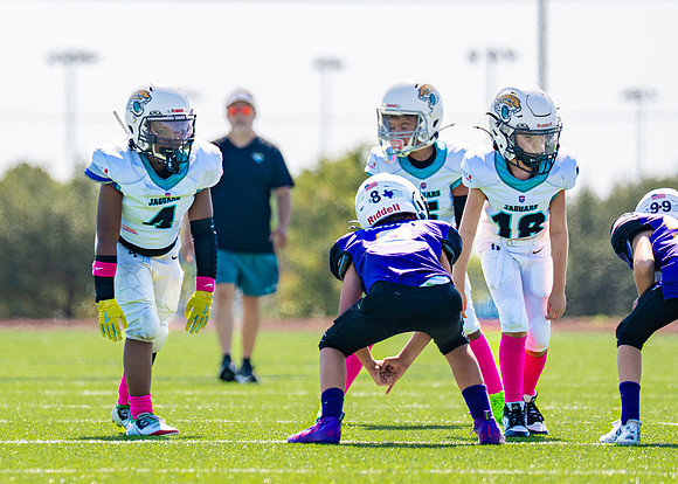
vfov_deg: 3.2
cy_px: 206
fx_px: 8616
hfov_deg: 4.5
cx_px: 192
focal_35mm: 448
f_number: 2.8
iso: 125
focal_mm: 200
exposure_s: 1/2000
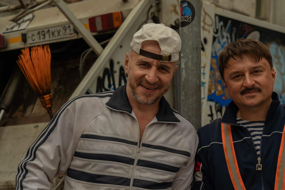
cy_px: 121
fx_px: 768
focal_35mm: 97
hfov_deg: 20.9
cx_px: 193
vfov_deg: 14.1
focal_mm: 70
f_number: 5.6
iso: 100
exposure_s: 1/200
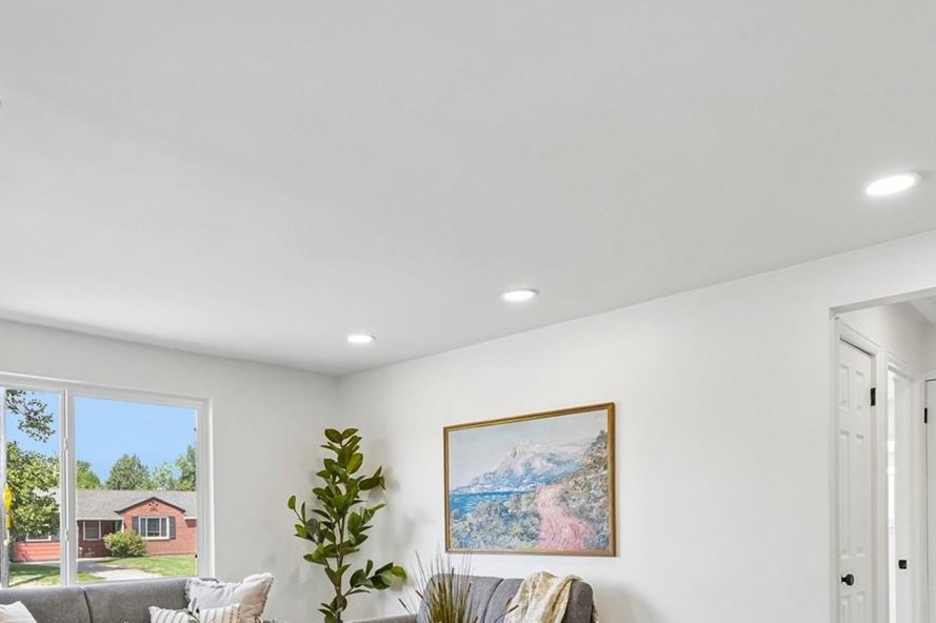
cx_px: 456
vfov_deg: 44.9
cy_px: 522
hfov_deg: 67.4
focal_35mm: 27
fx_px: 702
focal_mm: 10
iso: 800
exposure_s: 1/15
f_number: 8
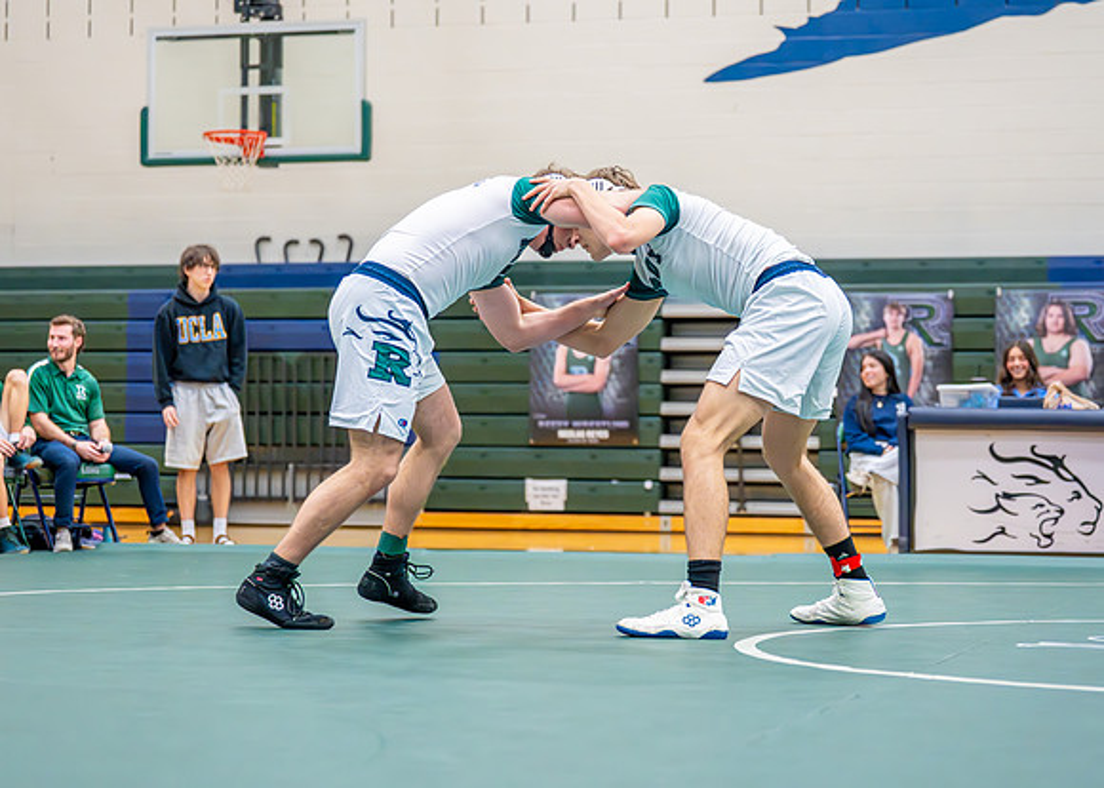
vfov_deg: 16.9
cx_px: 575
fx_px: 2657
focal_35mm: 85
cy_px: 354
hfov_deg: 23.5
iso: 6400
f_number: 2.8
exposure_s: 1/1000
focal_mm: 70
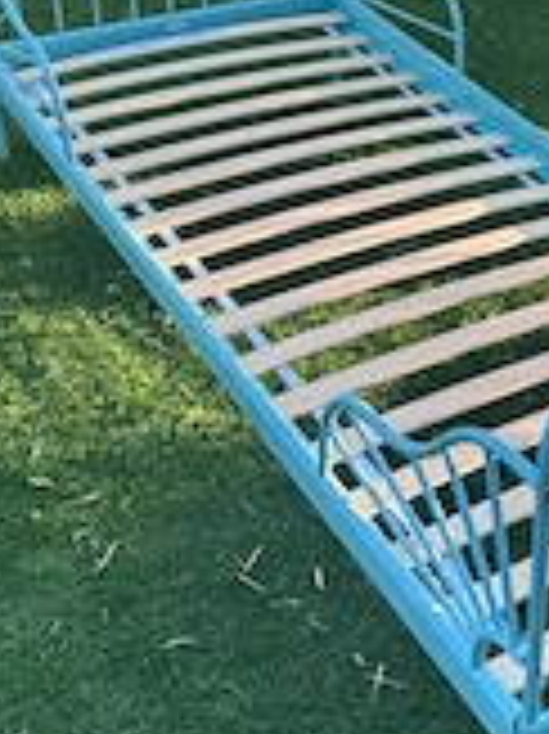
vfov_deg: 32.6
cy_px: 297
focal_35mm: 59
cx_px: 495
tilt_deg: -33.5
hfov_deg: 24.1
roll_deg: -4.5
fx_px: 1249
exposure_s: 1/174
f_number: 1.78
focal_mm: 6.86
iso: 64
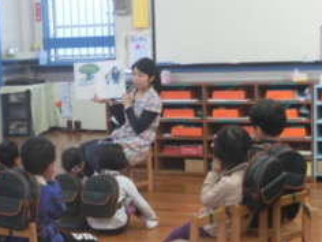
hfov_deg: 22.1
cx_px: 83
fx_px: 819
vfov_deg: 16.8
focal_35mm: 88
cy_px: 126
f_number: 4.3
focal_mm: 9.16
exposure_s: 1/60
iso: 800
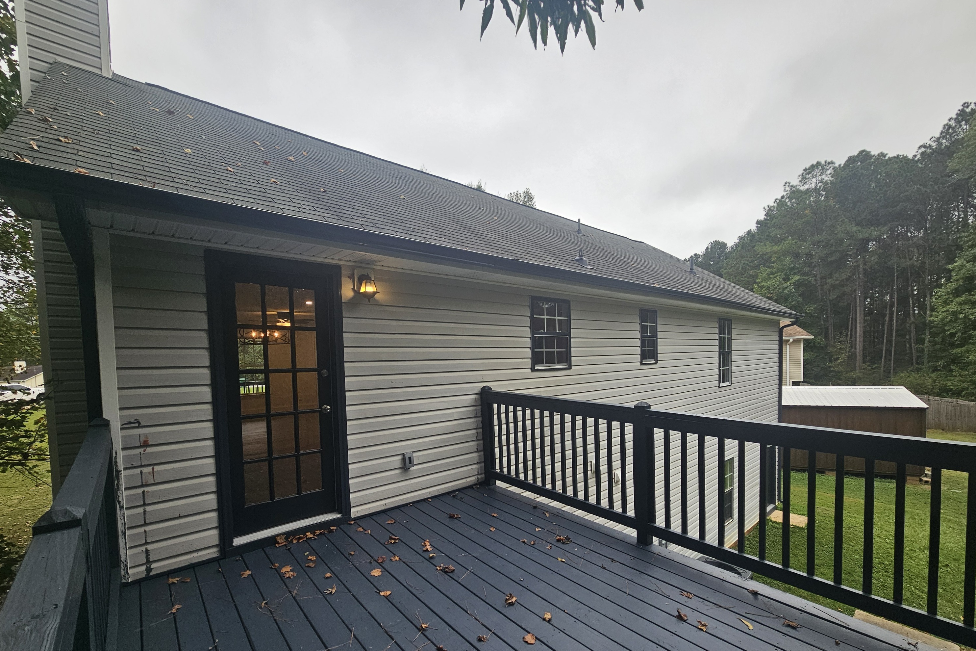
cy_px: 377
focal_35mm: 14
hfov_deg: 104.3
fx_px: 380
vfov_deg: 80.6
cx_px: 487
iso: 50
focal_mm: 2.2
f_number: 2.2
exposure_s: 1/322
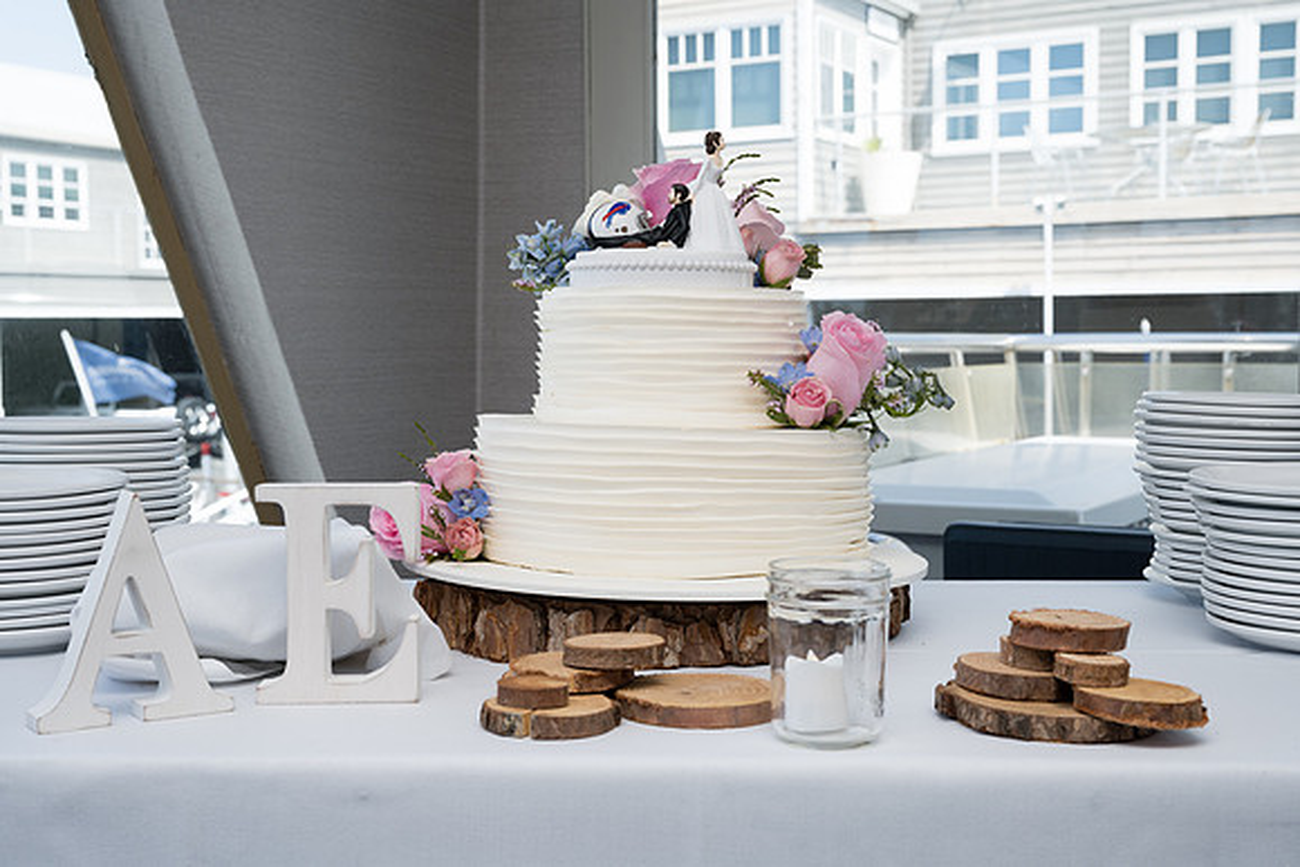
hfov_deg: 44.2
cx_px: 650
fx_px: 1601
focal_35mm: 44
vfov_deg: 30.3
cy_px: 434
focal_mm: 43
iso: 160
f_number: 8
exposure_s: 1/200
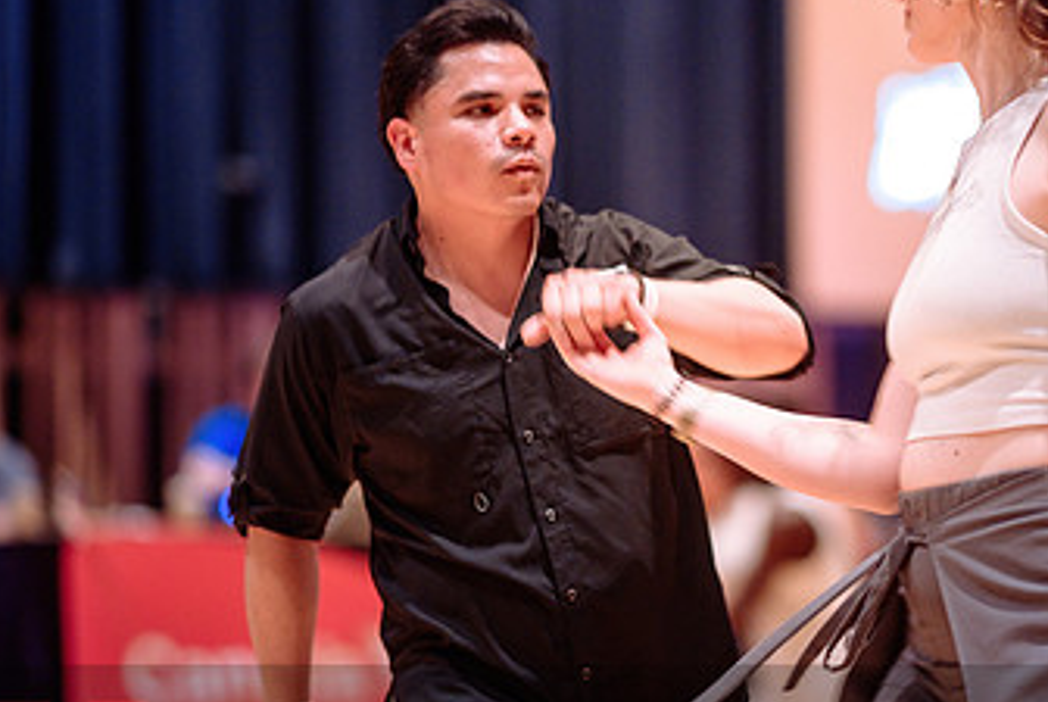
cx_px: 705
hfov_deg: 11.3
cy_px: 342
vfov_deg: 7.6
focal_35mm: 181
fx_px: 5276
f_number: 1.4
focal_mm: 105
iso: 1600
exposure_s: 1/125
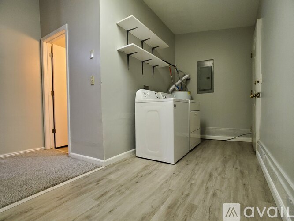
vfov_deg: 53.0
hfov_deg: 67.3
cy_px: 110
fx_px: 221
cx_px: 147
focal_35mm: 26
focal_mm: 4.3
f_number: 1.5
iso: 250
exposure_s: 1/59
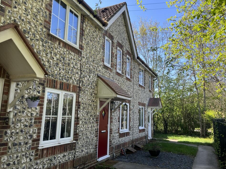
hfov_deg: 63.4
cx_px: 115
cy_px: 82
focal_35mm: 28
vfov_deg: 49.7
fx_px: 183
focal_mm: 5.1
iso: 50
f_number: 1.6
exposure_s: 1/696
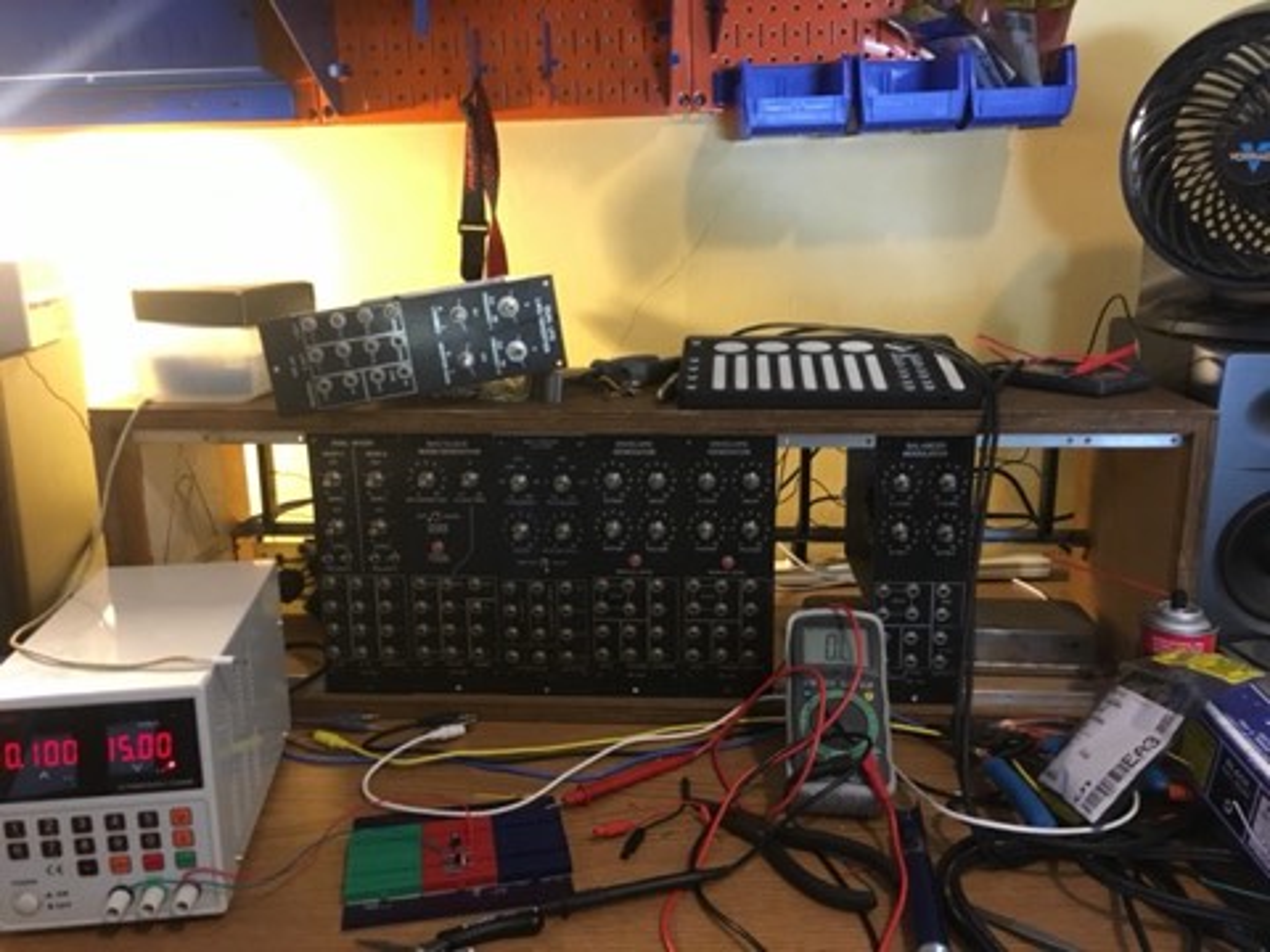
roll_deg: +1.6
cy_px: 476
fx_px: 1064
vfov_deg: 48.2
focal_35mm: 29
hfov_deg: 61.7
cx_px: 635
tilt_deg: -17.3
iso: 200
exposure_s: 1/24
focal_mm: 4.15
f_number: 2.2
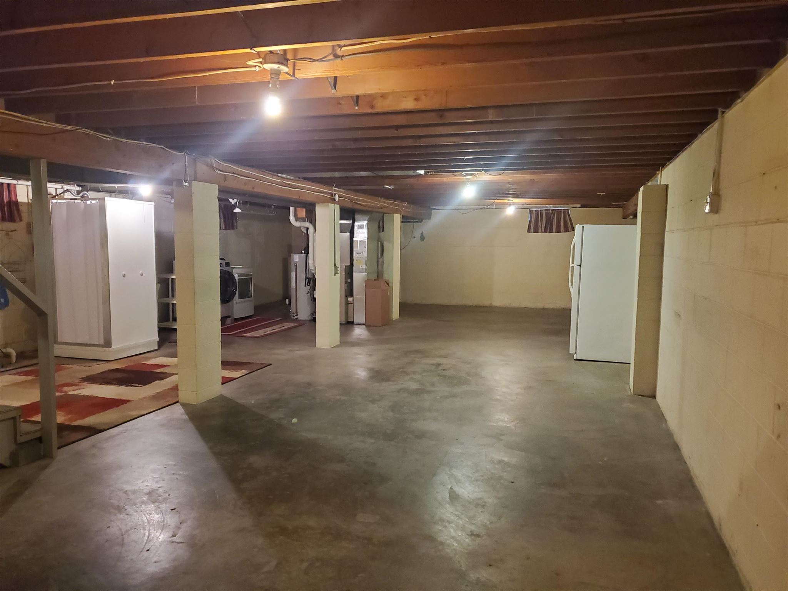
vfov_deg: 53.1
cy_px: 296
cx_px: 394
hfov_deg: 67.3
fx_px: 592
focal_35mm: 26
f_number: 1.5
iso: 640
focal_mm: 4.3
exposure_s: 1/39
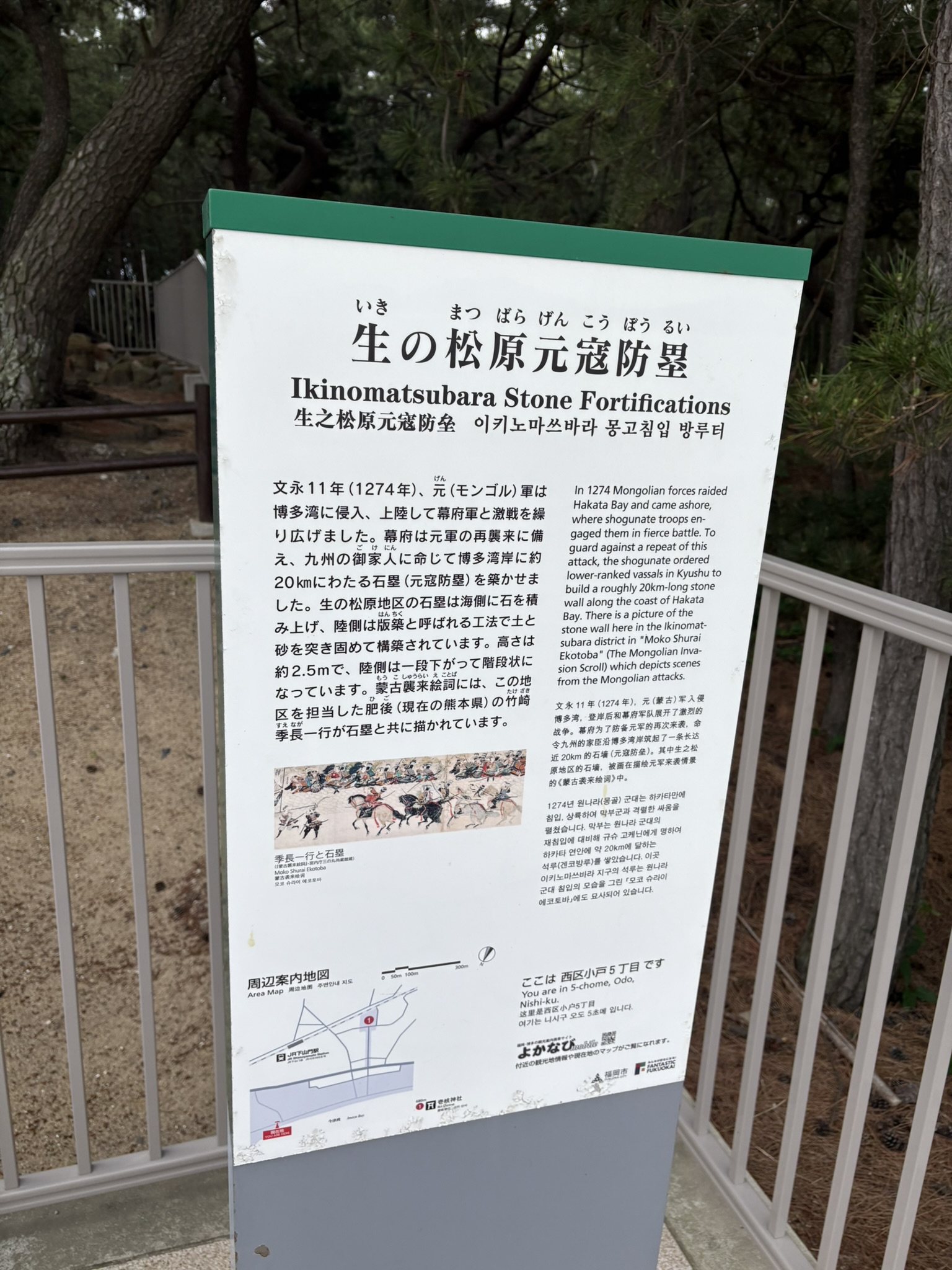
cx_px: 476
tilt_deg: -17.4
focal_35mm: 26
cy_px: 635
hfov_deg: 53.1
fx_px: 953
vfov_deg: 67.3
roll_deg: -1.0
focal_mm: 5.96
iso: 50
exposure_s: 1/840
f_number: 1.6
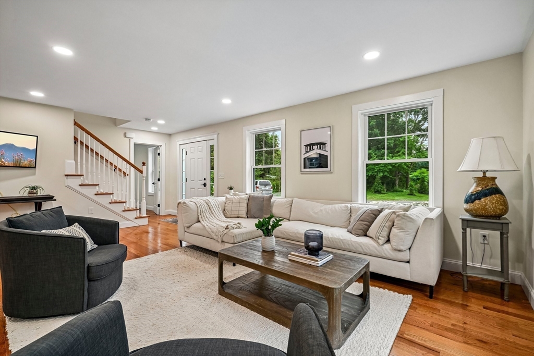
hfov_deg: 96.7
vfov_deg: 73.8
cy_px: 178
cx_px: 267
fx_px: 237
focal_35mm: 16
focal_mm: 16
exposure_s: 1/15
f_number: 8
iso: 400
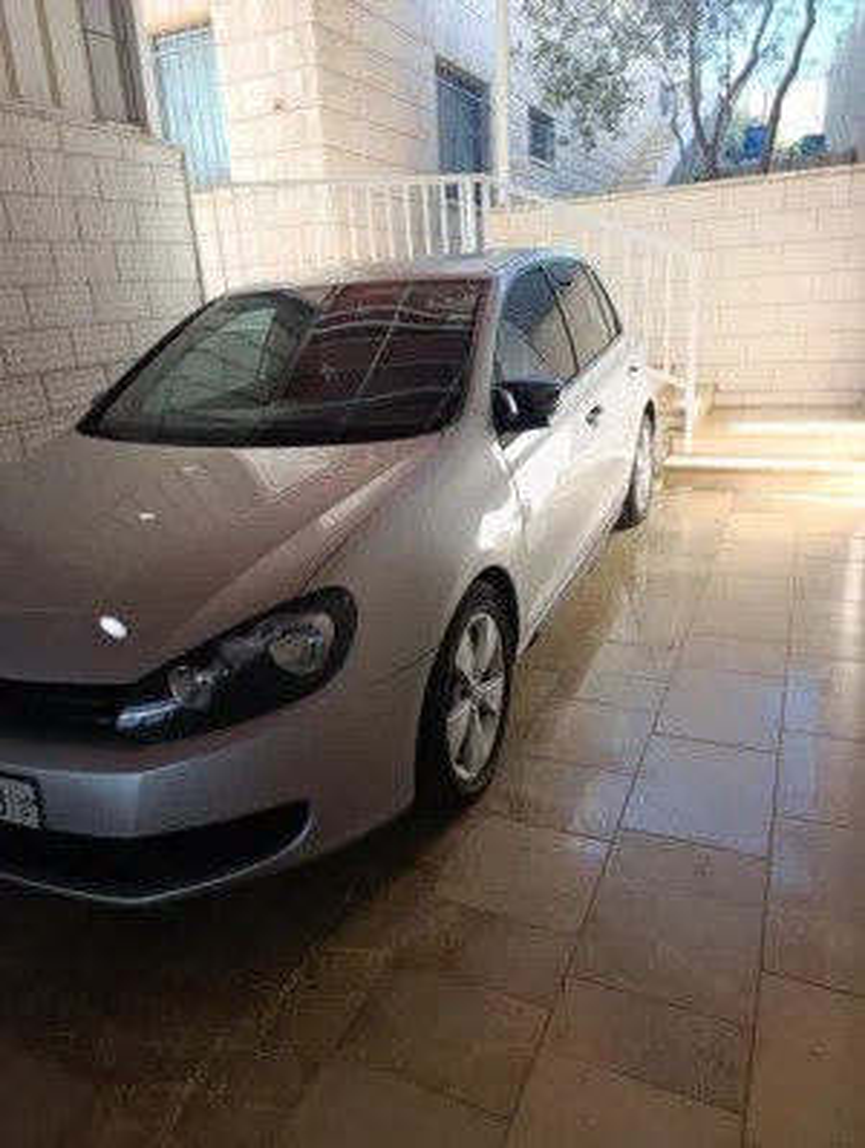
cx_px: 432
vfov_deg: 73.8
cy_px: 574
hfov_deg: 59.0
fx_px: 764
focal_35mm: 23
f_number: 1.6
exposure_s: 1/100
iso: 125
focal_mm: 6.14
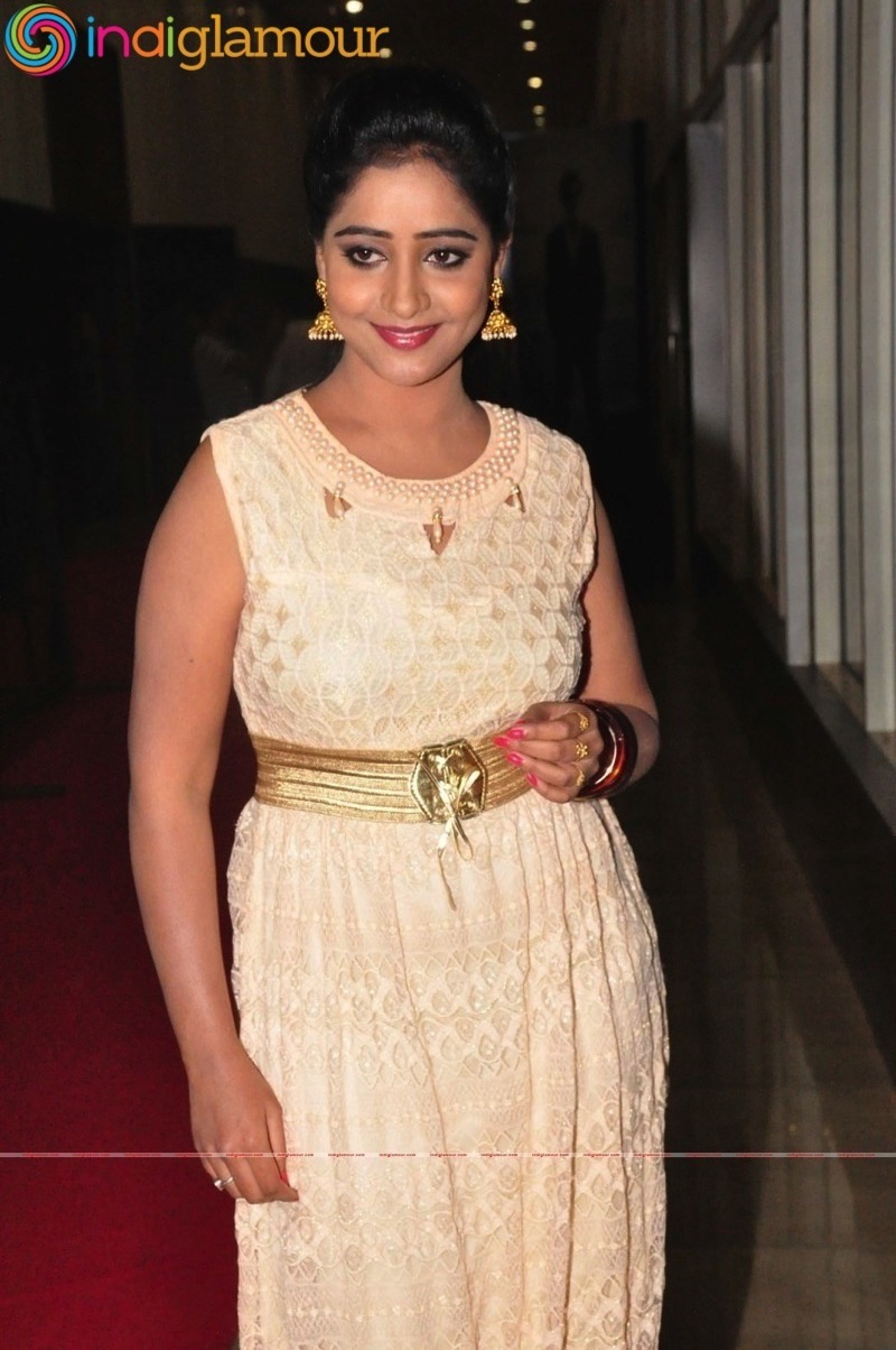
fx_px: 2694
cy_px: 675
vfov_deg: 28.1
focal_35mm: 72
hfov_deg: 18.9
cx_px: 448
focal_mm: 48
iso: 3200
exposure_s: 1/125
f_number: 6.3
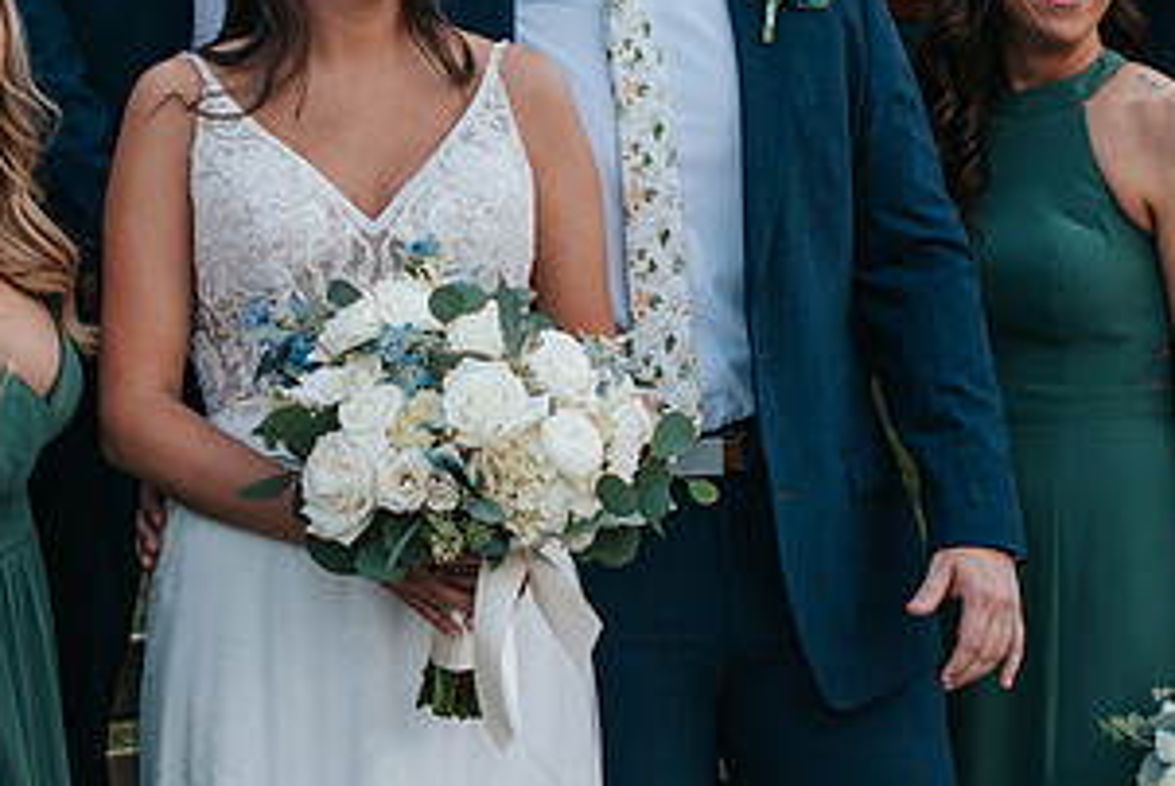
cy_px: 173
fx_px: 4704
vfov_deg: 9.5
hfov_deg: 14.2
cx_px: 412
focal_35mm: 144
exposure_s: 1/400
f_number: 3.2
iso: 100
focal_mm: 50
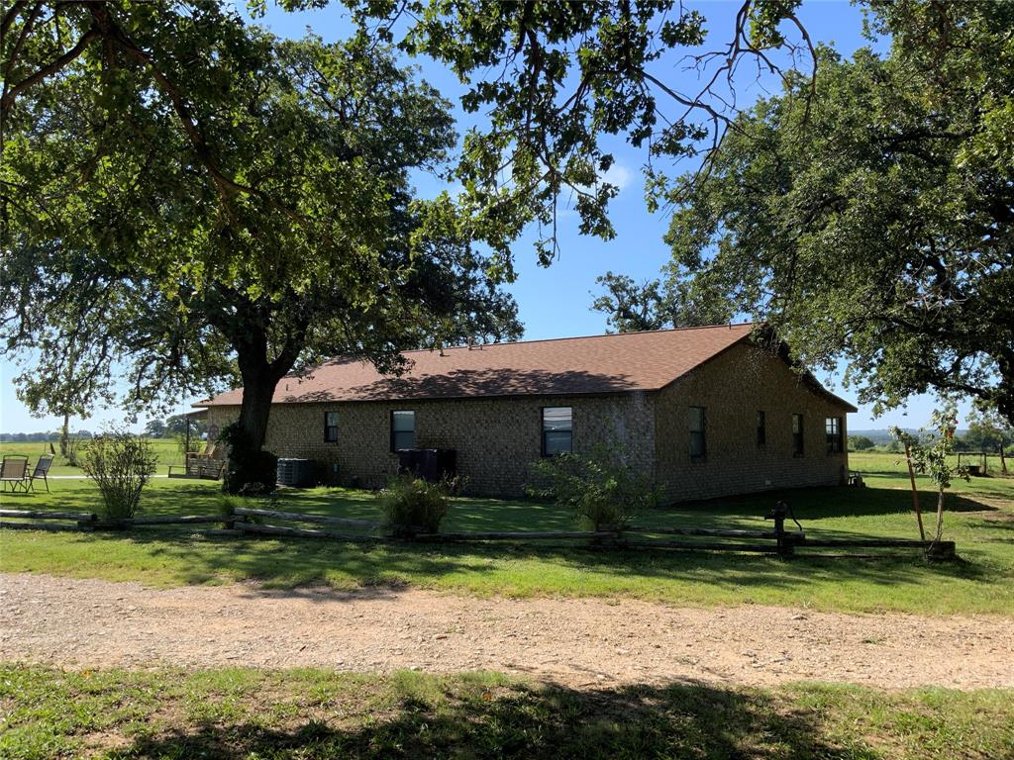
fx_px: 849
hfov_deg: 61.7
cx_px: 507
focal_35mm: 29
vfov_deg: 48.2
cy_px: 380
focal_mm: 3
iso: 16
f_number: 1.8
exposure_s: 1/1076
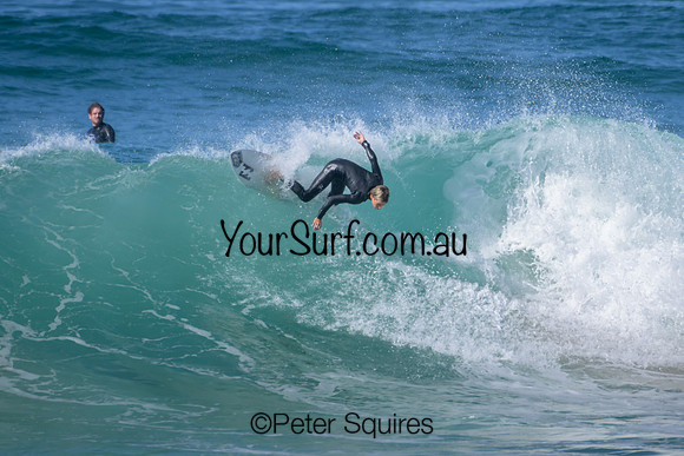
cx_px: 397
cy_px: 188
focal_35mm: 1174
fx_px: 22310
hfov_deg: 1.8
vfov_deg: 1.2
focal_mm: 1000
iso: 640
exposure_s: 1/2000
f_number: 11
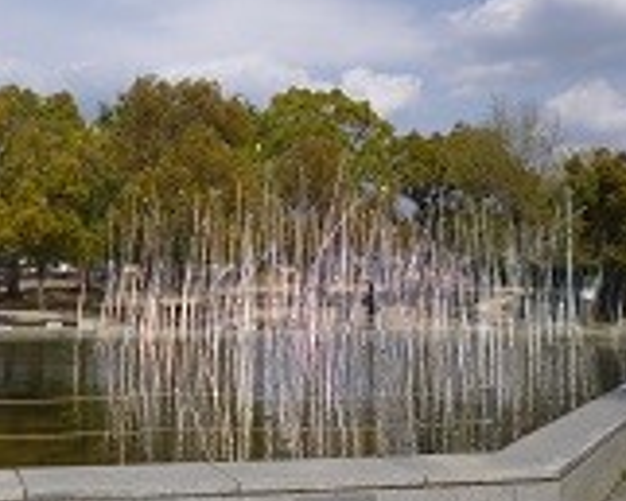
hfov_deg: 35.2
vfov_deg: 28.2
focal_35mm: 53
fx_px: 983
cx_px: 239
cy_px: 128
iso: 100
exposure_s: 1/250
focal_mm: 4.3
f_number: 9
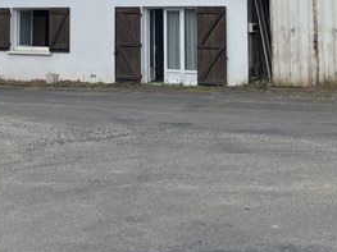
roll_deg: +0.4
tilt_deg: +3.0
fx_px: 769
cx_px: 106
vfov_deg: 17.8
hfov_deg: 24.6
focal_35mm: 79
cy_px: -46
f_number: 1.6
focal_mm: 5.1
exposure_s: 1/4484
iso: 50
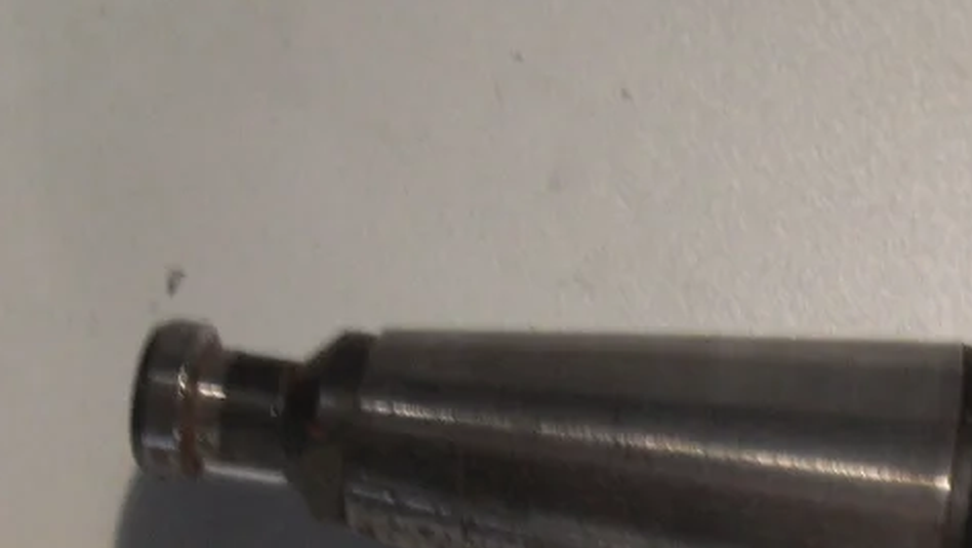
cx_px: 1042
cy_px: 753
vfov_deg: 13.3
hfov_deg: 23.1
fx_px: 2243
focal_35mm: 87
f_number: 2.8
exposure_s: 1/15
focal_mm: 6.3
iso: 200
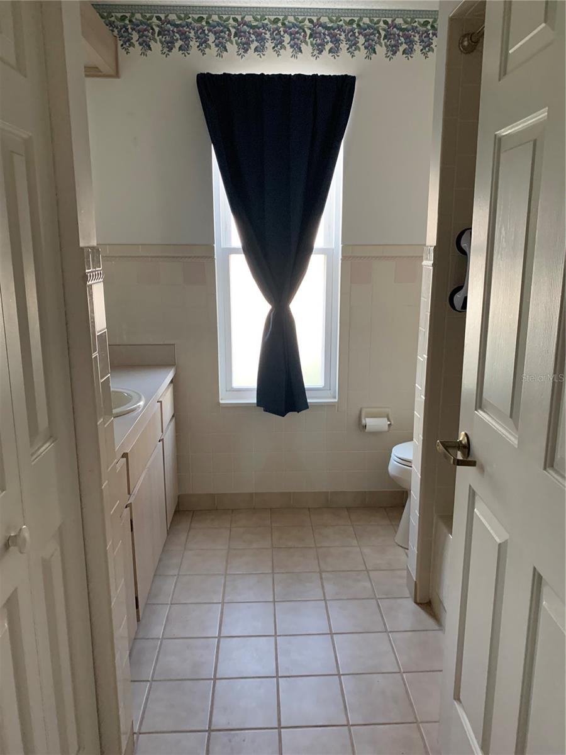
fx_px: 567
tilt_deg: -11.2
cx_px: 283
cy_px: 378
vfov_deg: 67.3
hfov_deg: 53.1
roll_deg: -0.1
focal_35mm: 26
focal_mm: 4.25
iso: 400
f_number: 1.8
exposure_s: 1/60
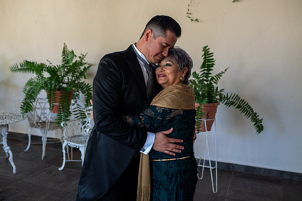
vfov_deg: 37.9
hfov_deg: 54.4
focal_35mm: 35
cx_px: 151
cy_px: 100
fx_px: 294
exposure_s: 1/320
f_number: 3.5
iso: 1600
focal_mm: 35
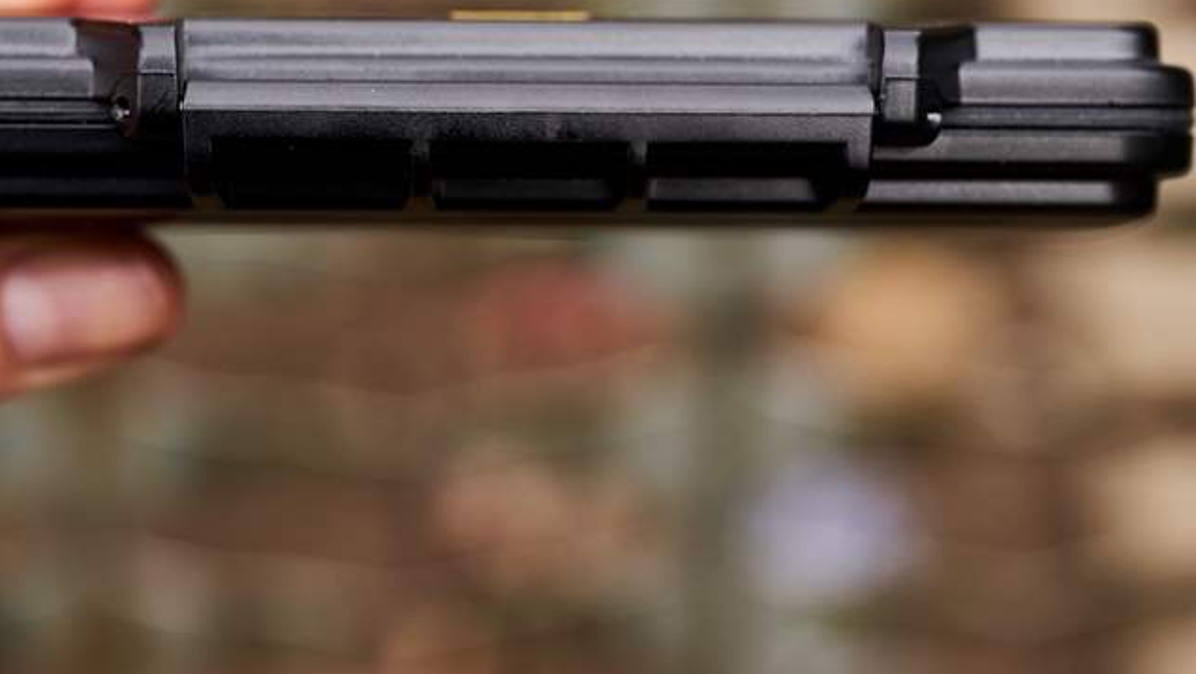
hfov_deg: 23.1
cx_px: 507
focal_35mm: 92
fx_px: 2919
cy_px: 247
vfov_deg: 13.2
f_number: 5
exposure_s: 1/100
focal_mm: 70
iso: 200
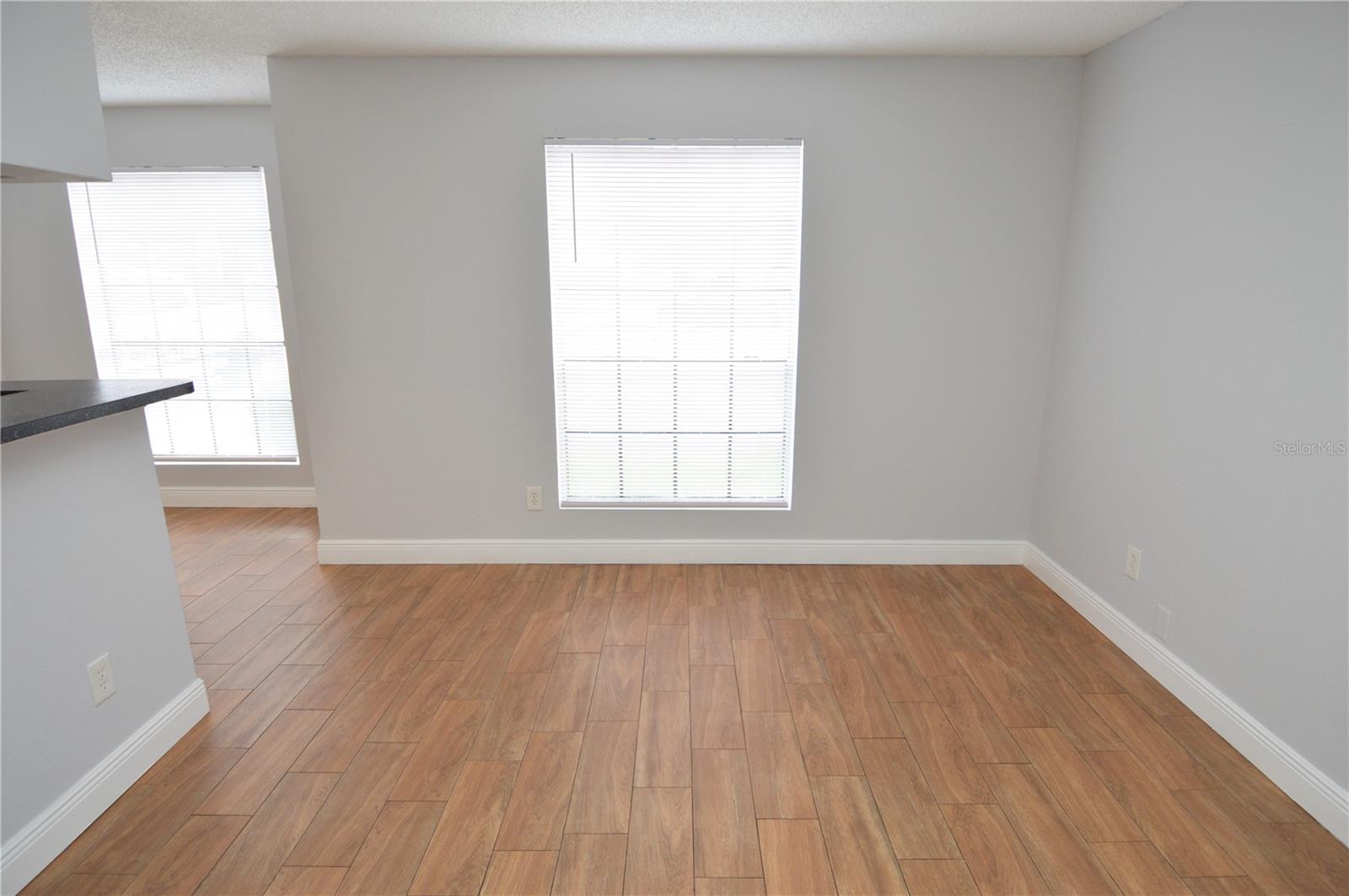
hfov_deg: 90.1
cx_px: 674
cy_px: 448
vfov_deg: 67.3
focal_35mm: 18
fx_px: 674
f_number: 4.5
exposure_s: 1/80
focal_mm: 12
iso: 400
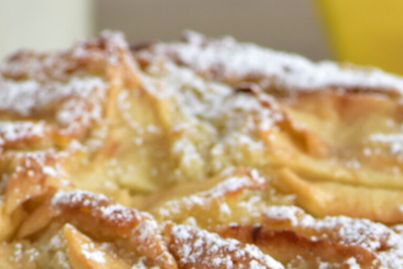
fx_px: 5954
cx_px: 155
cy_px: 376
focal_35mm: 532
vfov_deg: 2.6
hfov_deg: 3.9
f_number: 6.3
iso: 500
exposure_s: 1/25
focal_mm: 105
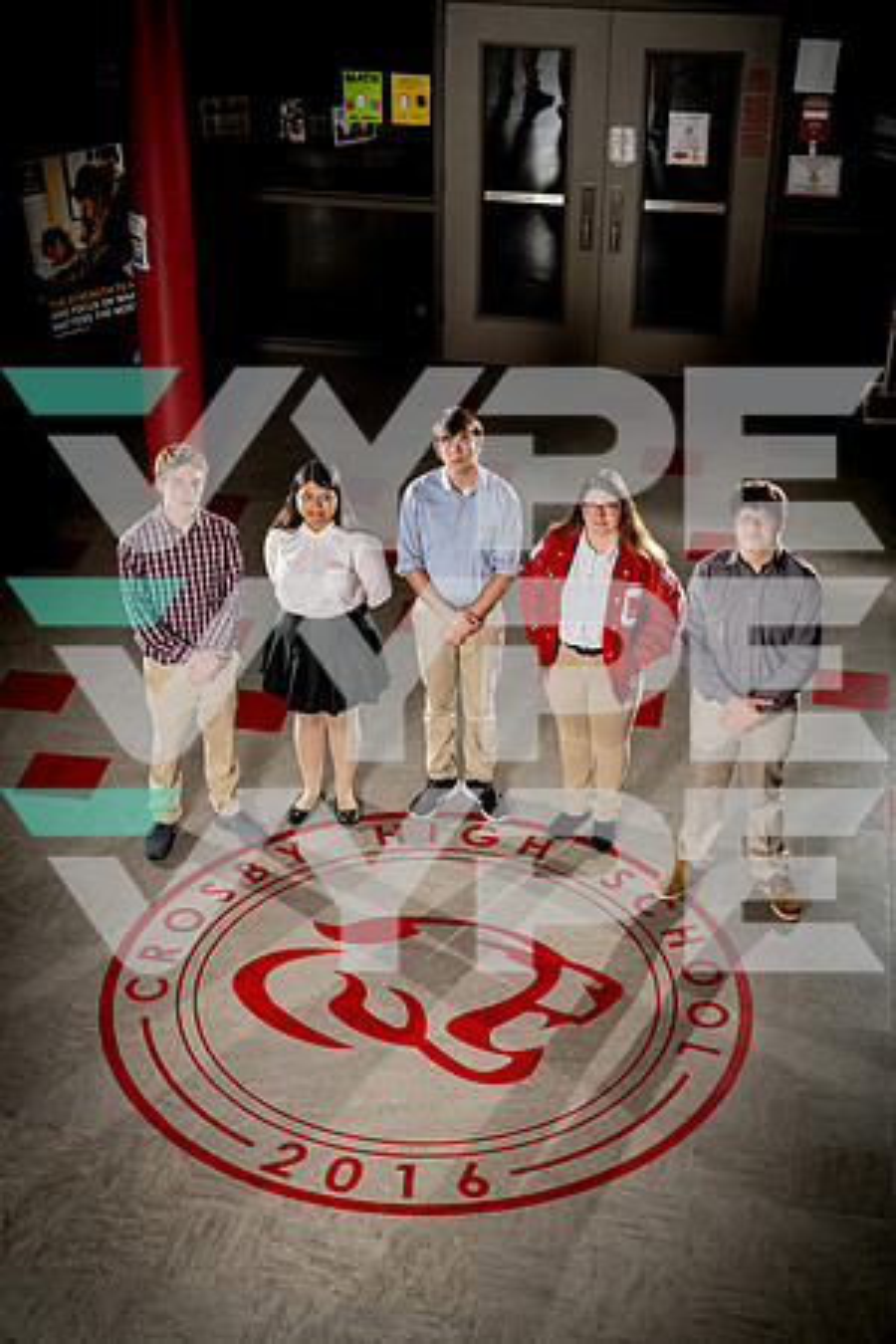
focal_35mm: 66
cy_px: 672
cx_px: 448
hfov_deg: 20.6
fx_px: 2464
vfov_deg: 30.5
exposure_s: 1/250
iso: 400
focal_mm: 66
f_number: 7.1
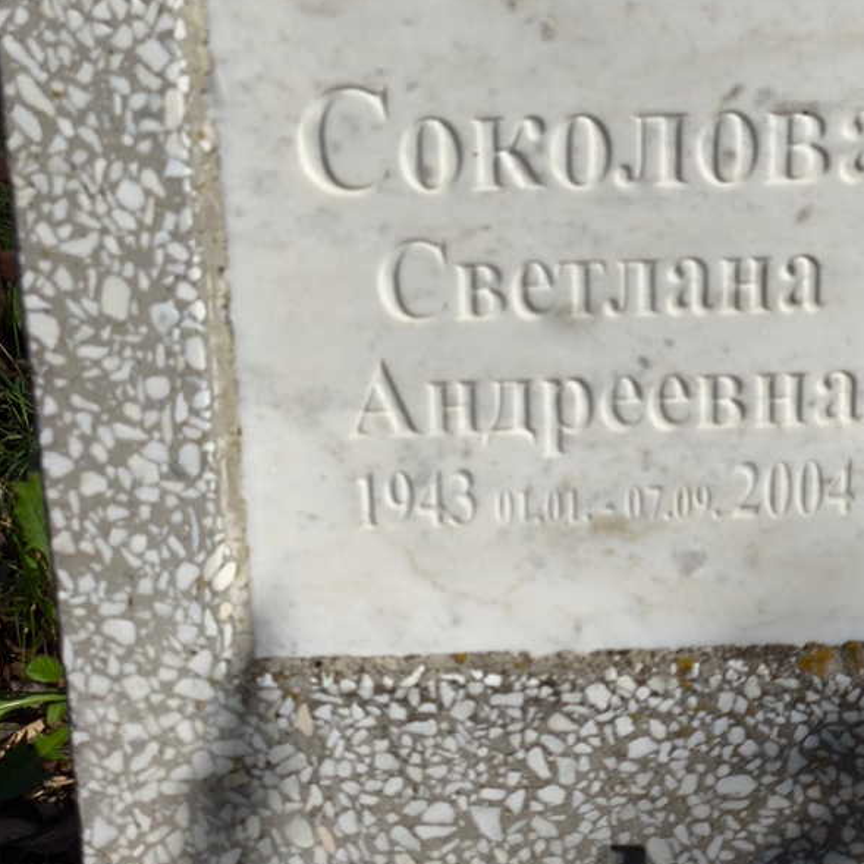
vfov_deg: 28.6
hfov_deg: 28.5
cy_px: 434
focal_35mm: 60
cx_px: 558
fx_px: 1694
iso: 50
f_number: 1.7
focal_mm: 4.71
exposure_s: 1/1297
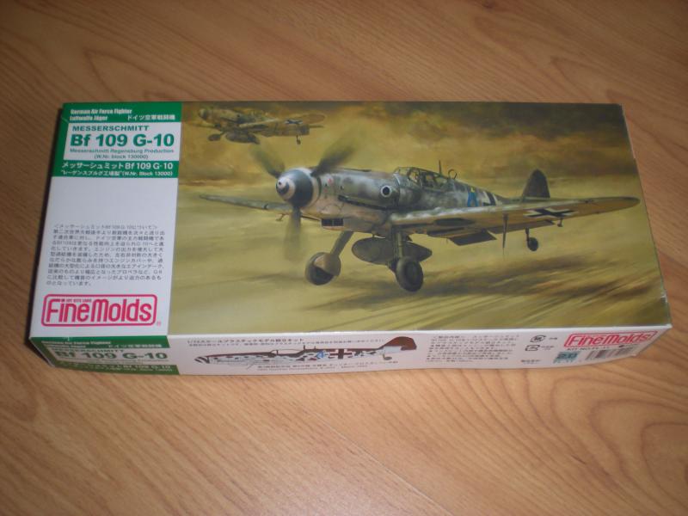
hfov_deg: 49.0
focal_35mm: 38
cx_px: 344
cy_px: 258
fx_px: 755
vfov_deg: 37.7
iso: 64
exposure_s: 1/30
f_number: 3.1
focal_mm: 6.3
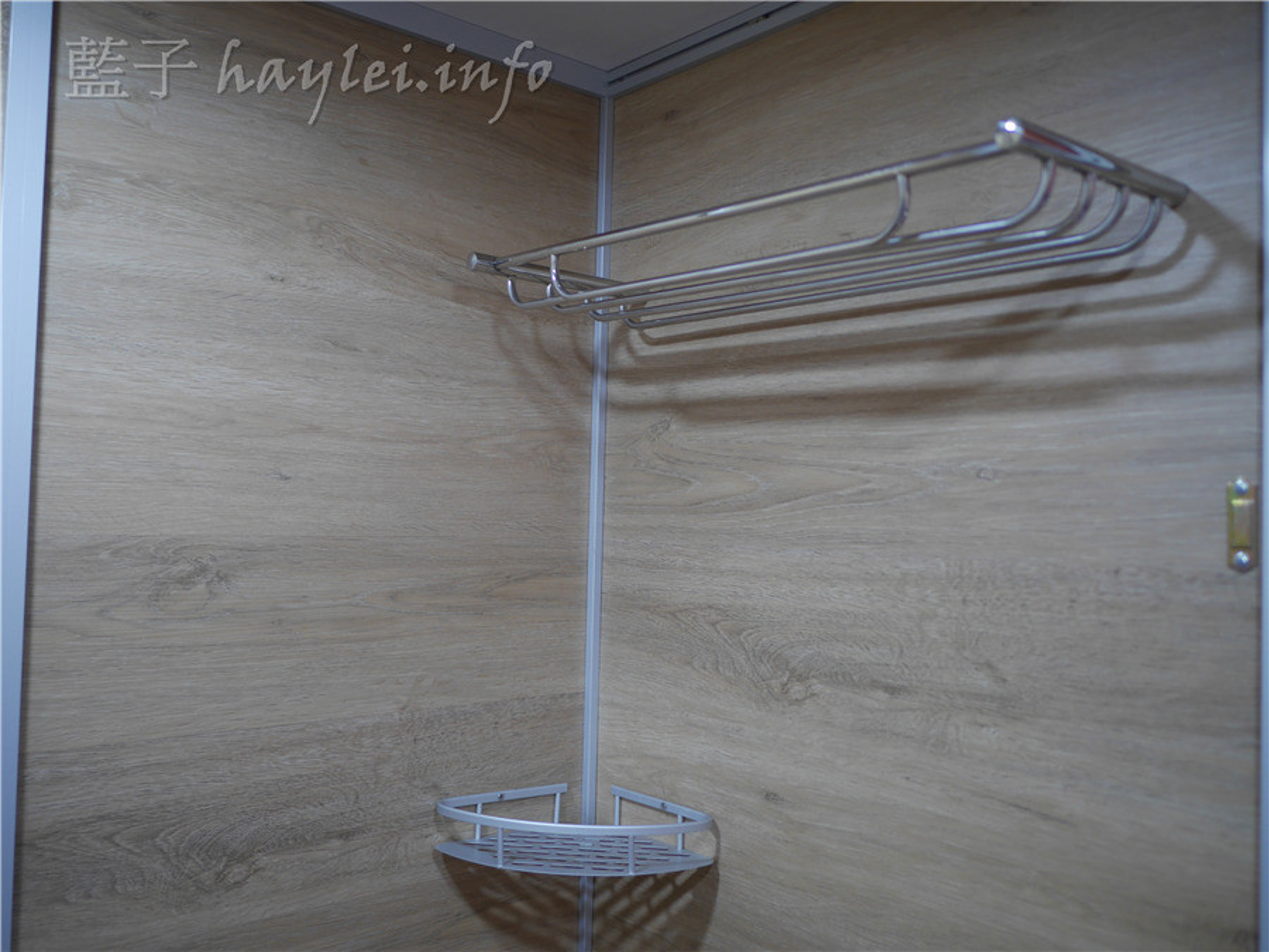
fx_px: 1100
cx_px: 634
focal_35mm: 30
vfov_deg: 46.8
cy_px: 476
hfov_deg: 60.0
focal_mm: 15
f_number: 1.7
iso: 200
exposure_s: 1/80
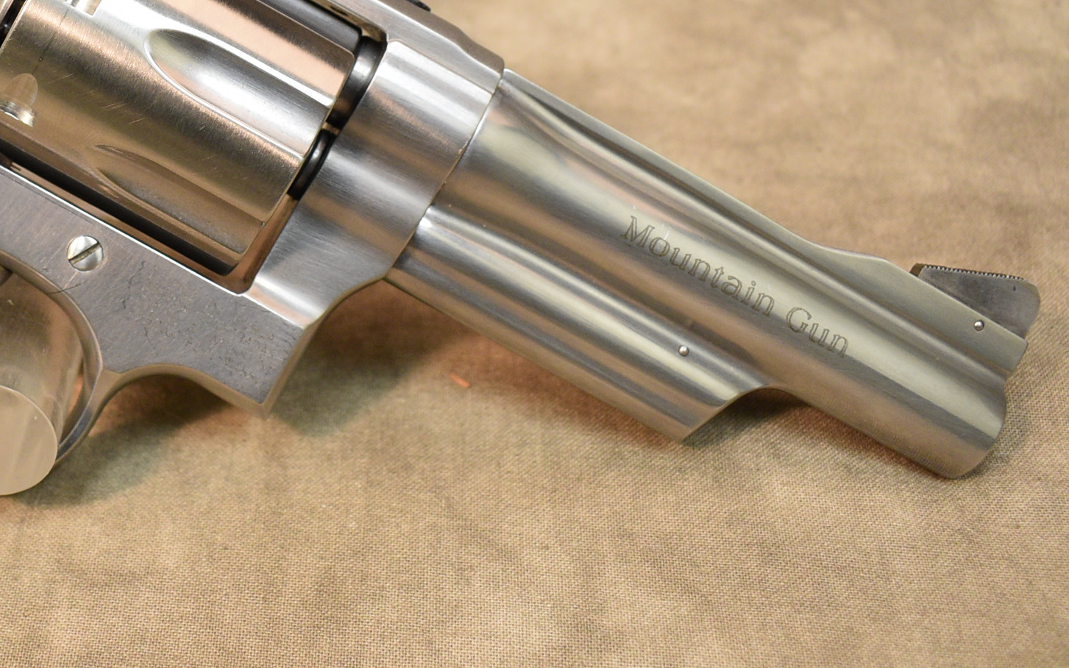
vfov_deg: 20.5
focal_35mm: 63
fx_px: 1835
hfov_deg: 30.7
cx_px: 59
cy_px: 183
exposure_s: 1/60
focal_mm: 20
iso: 800
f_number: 4.5
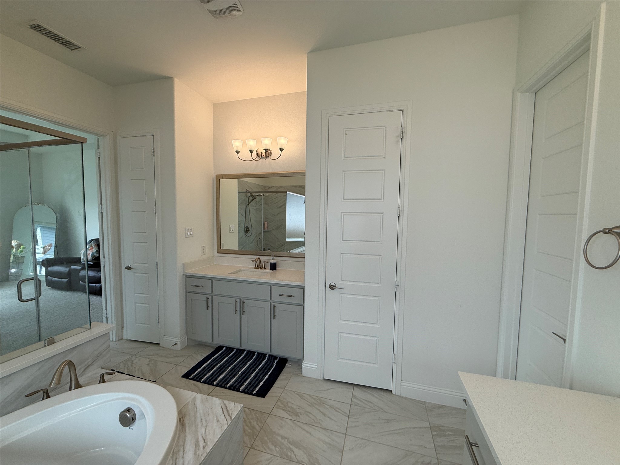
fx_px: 251
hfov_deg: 102.1
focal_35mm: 14
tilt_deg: -1.9
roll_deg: -0.8
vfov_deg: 85.7
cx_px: 310
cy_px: 232
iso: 64
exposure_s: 1/162
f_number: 2.2
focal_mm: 2.22
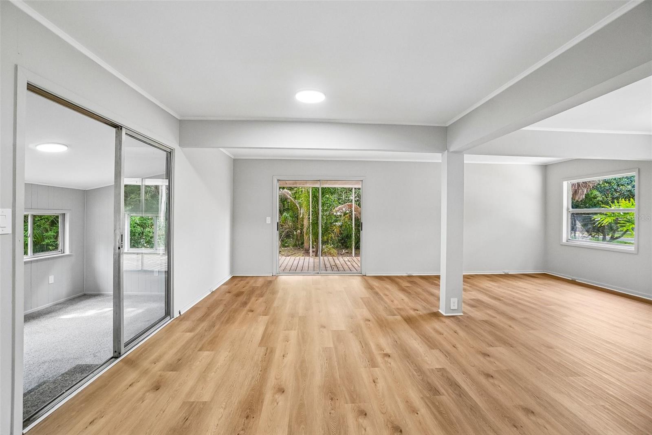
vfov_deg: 77.3
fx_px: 272
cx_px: 326
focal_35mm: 15
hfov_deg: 100.4
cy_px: 218
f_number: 8
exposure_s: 1/30
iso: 500
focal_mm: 10
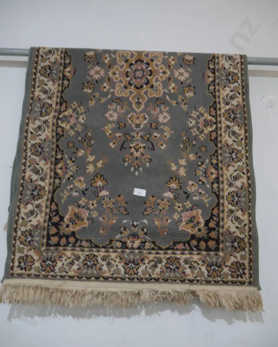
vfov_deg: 58.8
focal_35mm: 30
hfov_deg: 48.5
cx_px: 139
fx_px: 308
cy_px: 173
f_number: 3.5
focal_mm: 14
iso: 800
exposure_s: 1/60
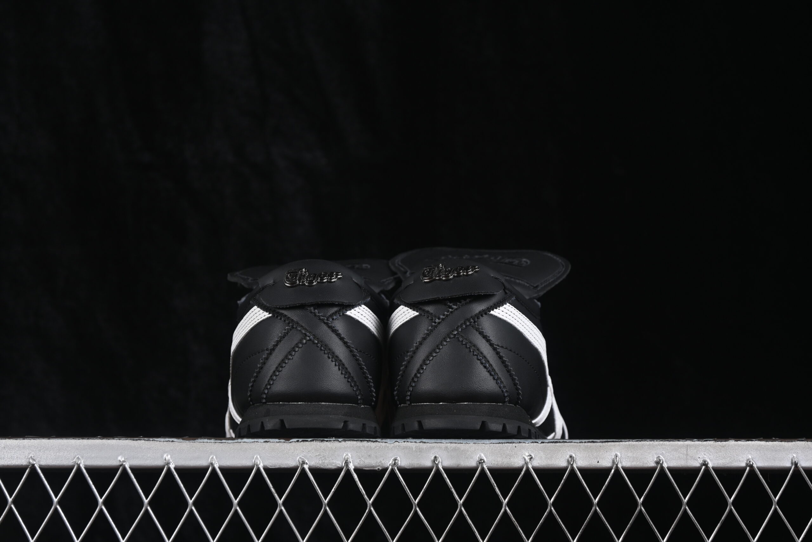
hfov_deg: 27.0
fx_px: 1692
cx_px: 406
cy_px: 271
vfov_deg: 18.2
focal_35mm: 75
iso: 160
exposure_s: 1/60
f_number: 6.3
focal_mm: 50
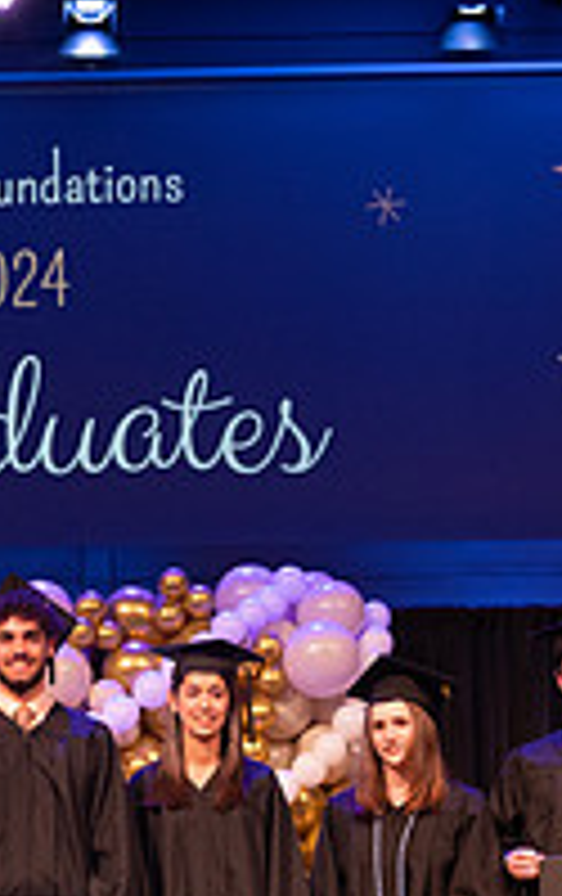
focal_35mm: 92
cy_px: 822
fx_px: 2246
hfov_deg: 14.0
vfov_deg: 22.0
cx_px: -4
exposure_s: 1/200
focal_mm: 31
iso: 1600
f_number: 4
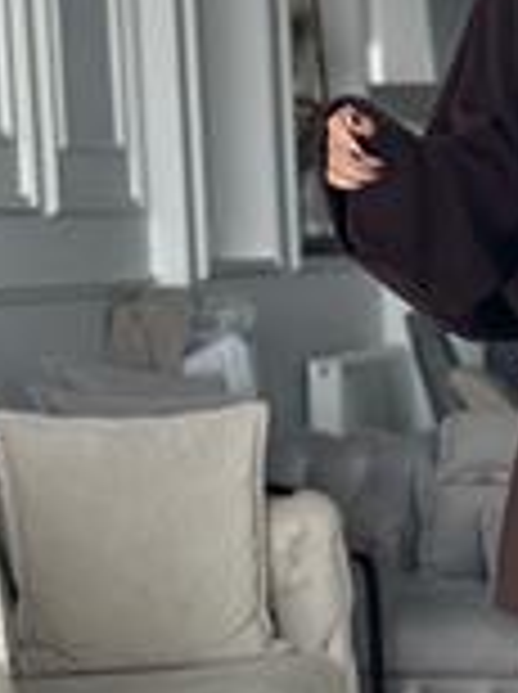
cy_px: 374
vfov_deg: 12.5
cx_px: 680
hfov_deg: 9.2
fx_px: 3161
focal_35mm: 158
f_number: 1.78
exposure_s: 1/60
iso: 160
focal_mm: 6.86
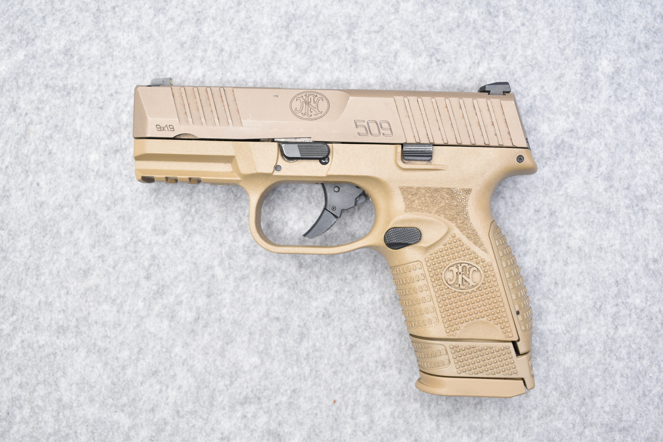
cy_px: 221
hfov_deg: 47.9
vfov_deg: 33.0
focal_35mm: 40
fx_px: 746
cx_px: 332
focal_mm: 27
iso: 400
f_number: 5.6
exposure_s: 1/100
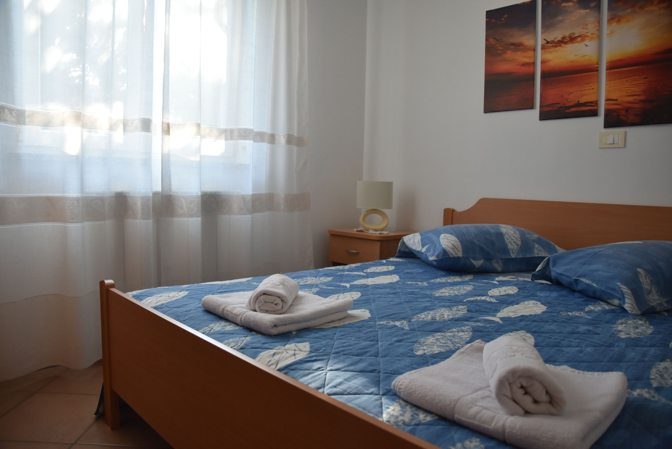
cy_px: 224
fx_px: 448
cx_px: 336
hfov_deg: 73.7
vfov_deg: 53.2
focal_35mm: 24
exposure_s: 1/40
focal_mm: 16
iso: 640
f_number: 3.5
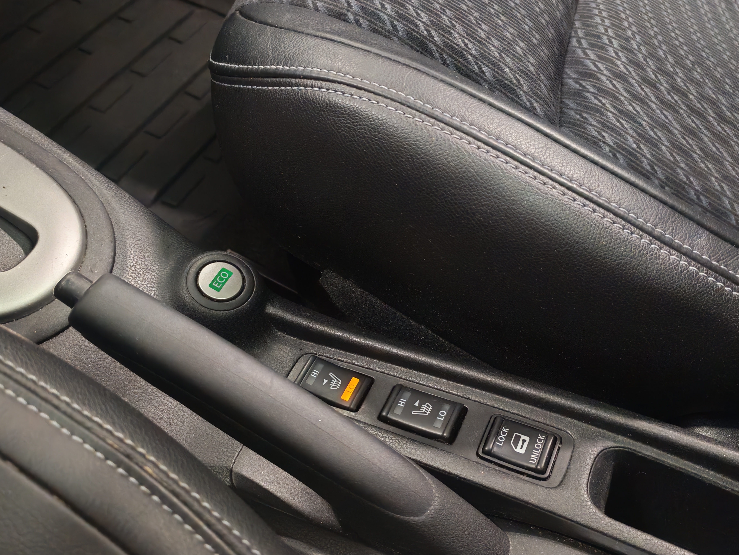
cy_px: 285
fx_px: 747
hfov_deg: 52.5
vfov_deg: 40.7
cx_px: 335
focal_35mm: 35
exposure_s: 1/50
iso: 2500
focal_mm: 6.12
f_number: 1.9
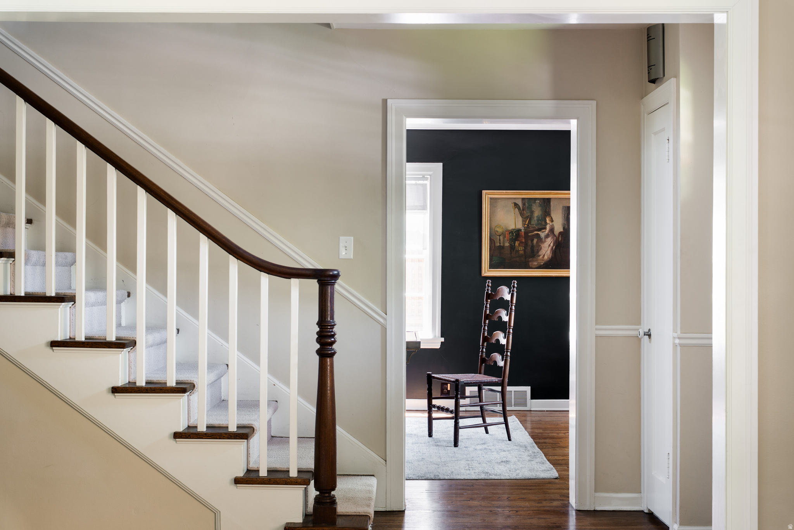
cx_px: 397
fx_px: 968
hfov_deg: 44.6
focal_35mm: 44
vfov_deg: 30.6
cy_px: 265
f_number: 6.3
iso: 100
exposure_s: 1/1.25
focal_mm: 43.9
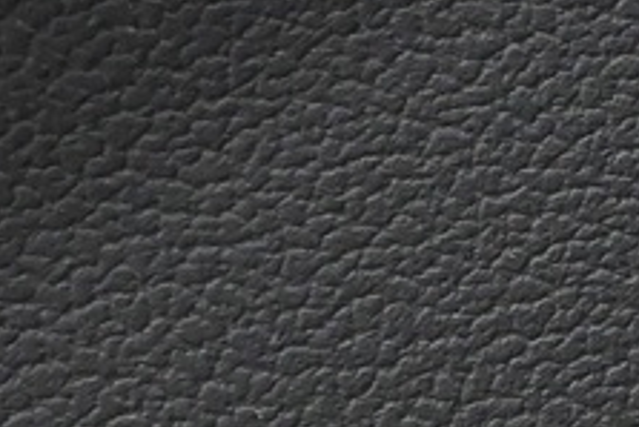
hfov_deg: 8.5
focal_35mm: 223
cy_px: 186
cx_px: 1510
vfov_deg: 6.2
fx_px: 3969
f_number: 5
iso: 3200
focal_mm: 20.5
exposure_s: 1/100
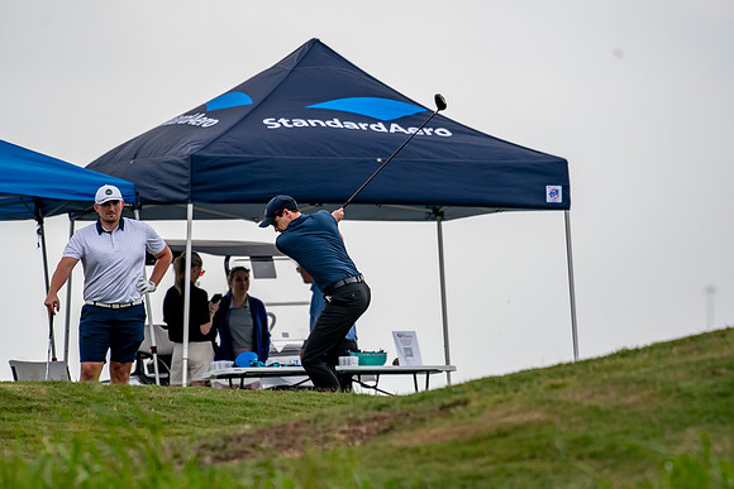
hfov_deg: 3.5
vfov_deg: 2.4
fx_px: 11930
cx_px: 367
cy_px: 244
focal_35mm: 585
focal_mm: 390
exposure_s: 1/2000
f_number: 5.6
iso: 400
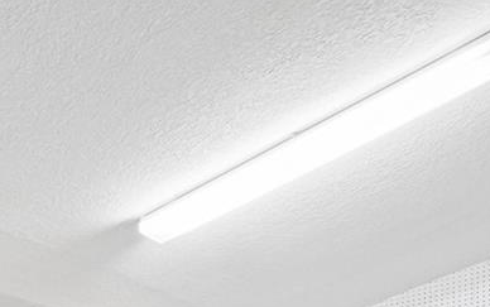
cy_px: 601
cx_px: -273
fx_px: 842
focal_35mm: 63
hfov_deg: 24.2
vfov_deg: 16.3
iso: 5000
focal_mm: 10
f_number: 8
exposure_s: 1/30
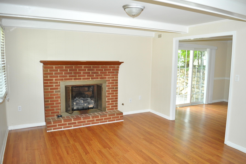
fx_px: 184
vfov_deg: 47.8
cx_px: 123
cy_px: 82
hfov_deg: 67.4
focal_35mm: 27
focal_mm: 18
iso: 800
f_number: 4
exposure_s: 1/60
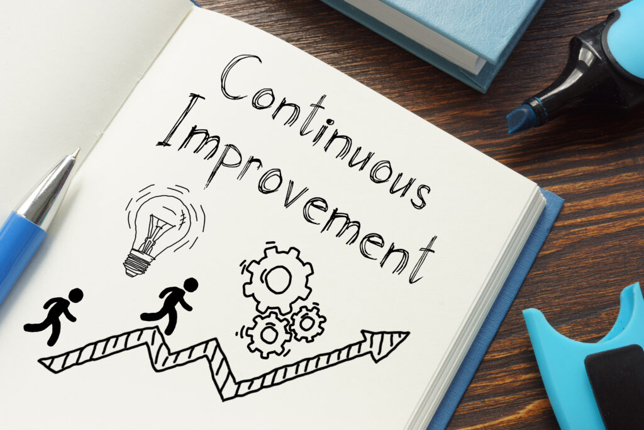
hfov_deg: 43.6
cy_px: 215
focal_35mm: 45
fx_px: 805
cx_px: 322
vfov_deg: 29.9
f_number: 20
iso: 200
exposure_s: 1/5
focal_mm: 30
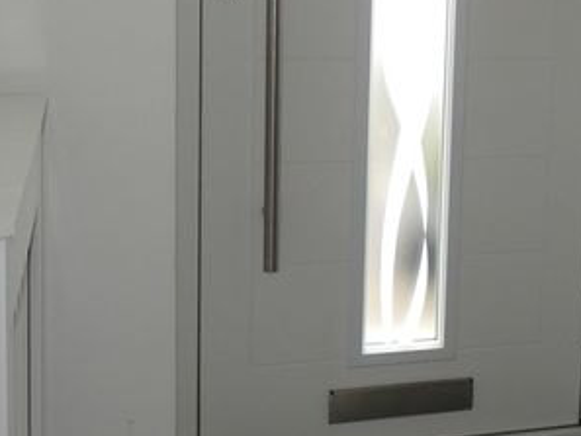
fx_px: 1159
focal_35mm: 69
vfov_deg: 21.1
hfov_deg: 26.9
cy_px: 82
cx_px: 558
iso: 125
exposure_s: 1/60
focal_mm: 3.6
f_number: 2.8
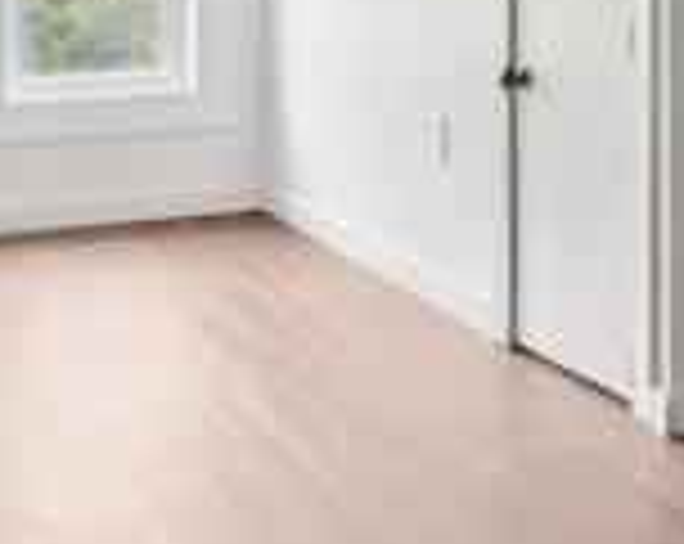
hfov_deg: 19.5
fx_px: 1919
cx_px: 706
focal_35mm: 95
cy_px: -117
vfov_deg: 15.5
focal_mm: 10
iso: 2000
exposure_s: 1/30
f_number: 8
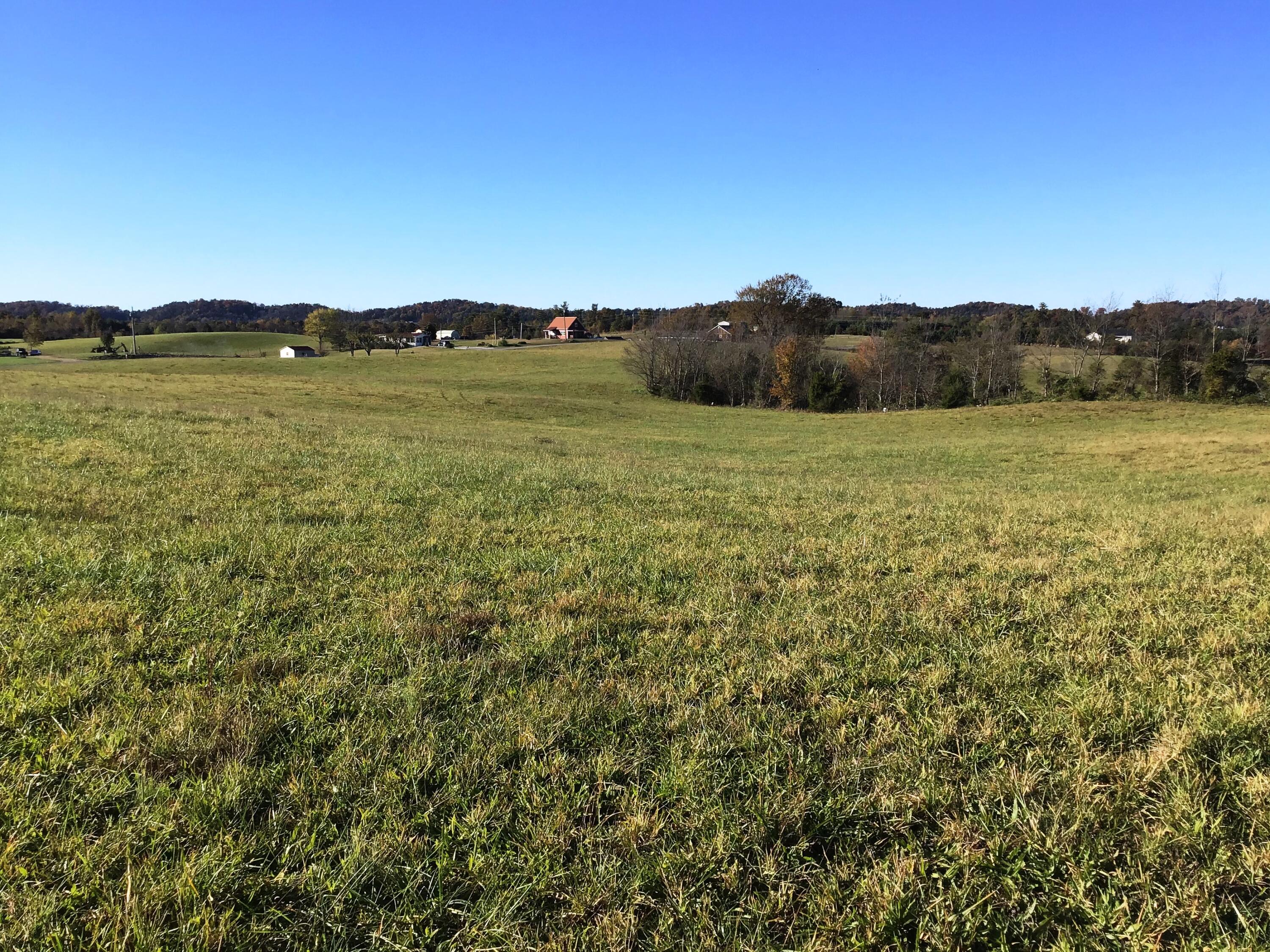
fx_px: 1137
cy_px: 476
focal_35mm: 31
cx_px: 635
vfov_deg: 45.4
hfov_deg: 58.4
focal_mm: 3.3
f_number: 2.4
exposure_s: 1/1072
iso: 25
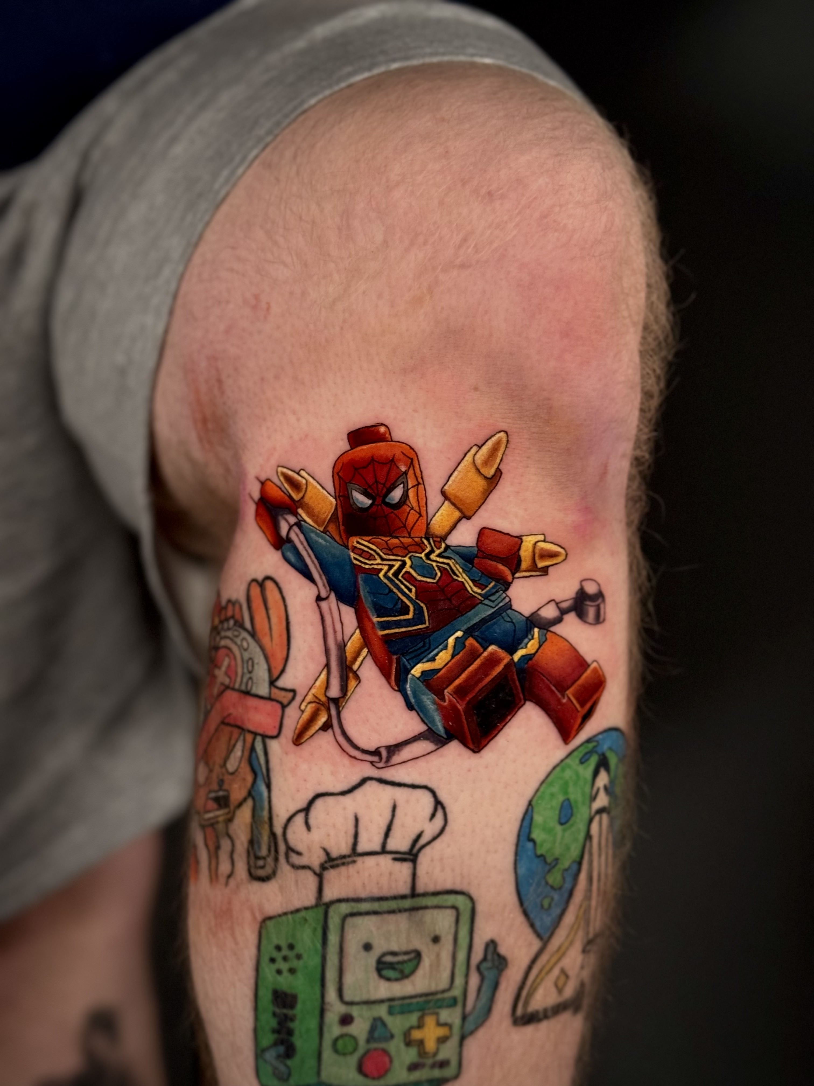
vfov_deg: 39.7
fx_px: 1505
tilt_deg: +0.5
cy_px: 543
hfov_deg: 30.3
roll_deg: -0.2
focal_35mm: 48
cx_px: 407
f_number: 1.78
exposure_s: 1/40
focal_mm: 6.76
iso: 500
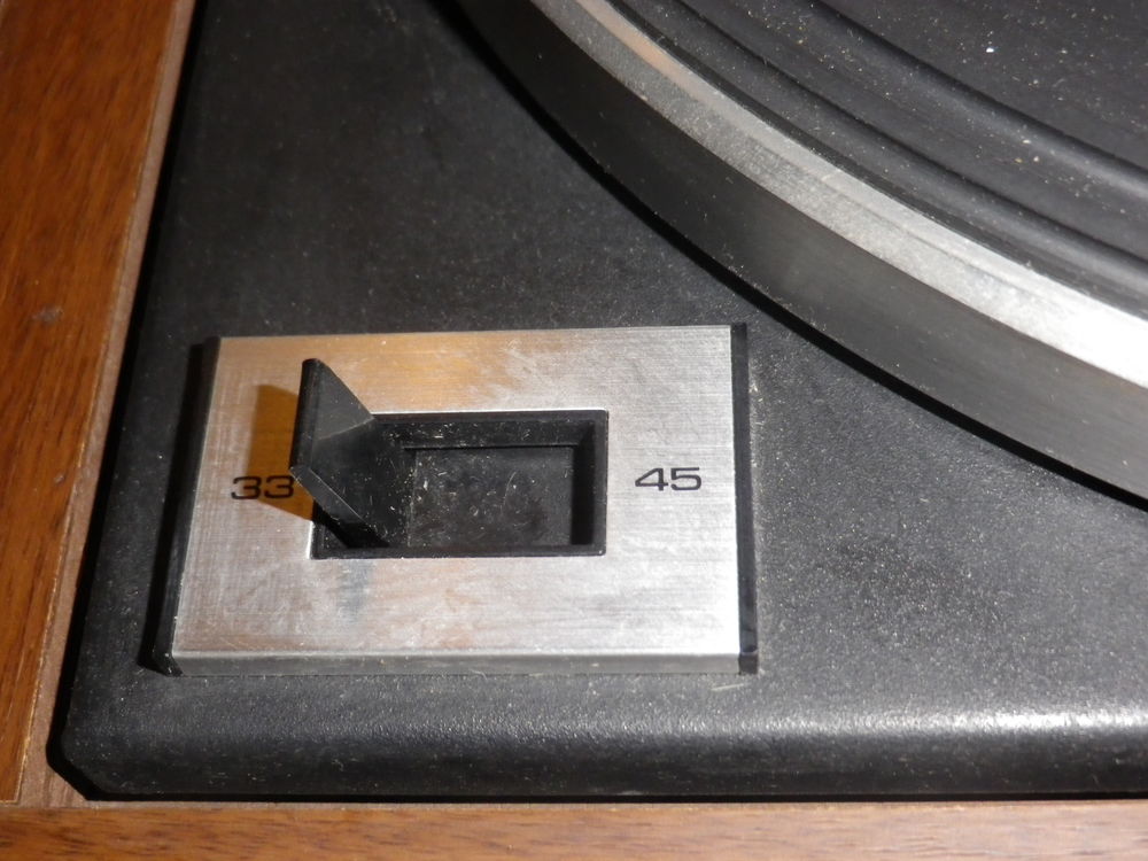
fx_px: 1526
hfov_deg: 41.2
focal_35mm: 46
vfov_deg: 31.5
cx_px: 574
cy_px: 430
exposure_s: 1/60
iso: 400
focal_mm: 8.2
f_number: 8.4
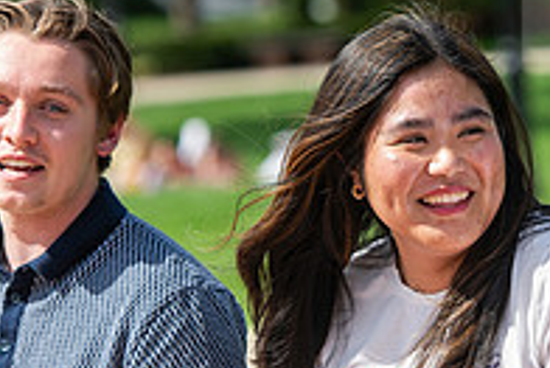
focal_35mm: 369
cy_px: 167
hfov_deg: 5.6
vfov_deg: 3.7
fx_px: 5641
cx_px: 438
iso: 125
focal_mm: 125
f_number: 4
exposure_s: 1/640
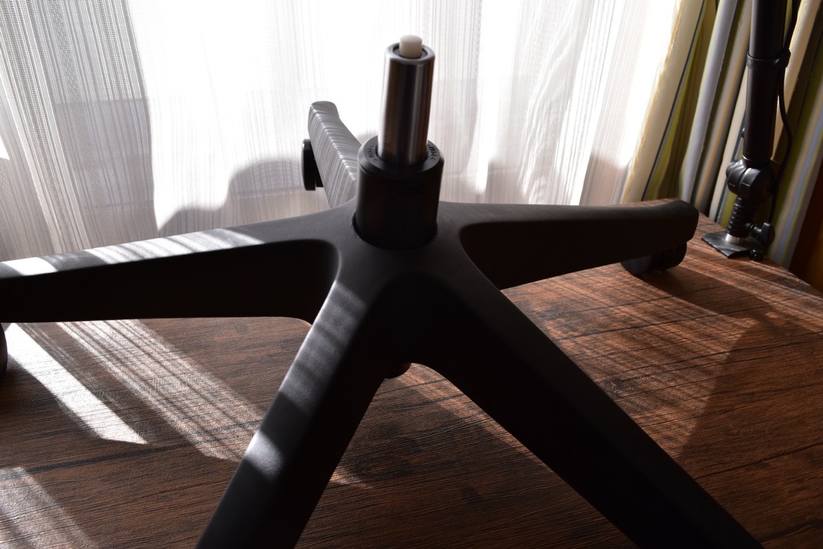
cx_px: 412
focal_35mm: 27
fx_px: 617
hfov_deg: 67.4
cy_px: 274
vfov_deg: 47.9
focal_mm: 18
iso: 400
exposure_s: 1/2500
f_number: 6.3
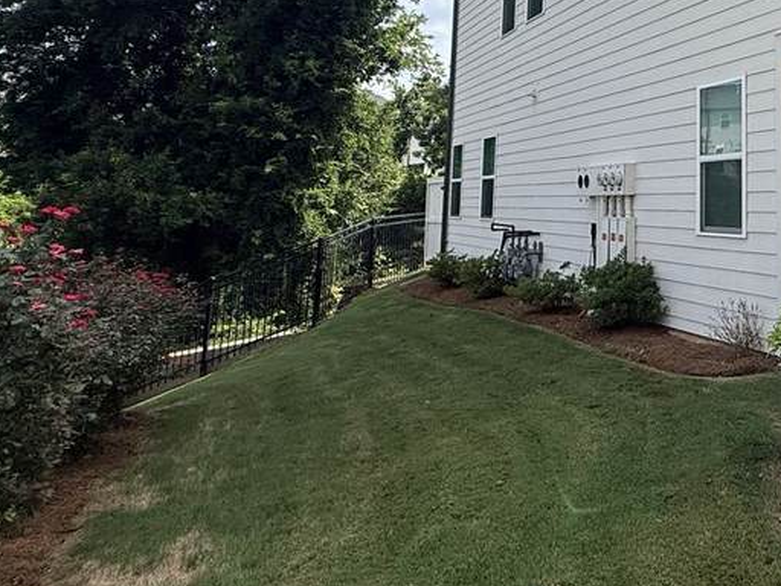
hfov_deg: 44.1
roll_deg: +0.5
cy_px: 90
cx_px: 796
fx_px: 790
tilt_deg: +8.7
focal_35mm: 35
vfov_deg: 38.6
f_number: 2.2
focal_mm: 2.22
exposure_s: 1/1961
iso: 50
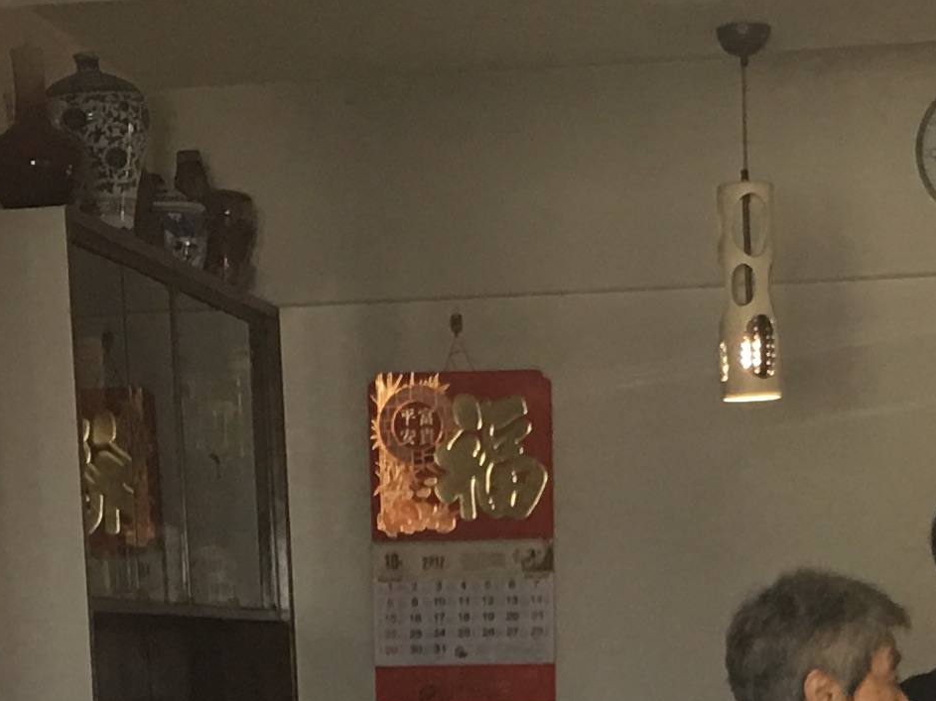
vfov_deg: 11.1
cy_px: 1259
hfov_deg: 15.9
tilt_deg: -7.3
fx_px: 3352
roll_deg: +2.5
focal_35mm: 124
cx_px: 561
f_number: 2.2
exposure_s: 1/17
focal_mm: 4.15
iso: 40
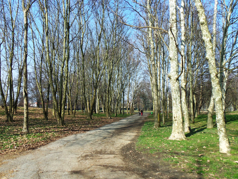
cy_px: 105
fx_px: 241
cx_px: 109
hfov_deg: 52.6
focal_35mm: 35
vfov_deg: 40.6
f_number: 3.4
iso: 80
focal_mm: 5.2
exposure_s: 1/500
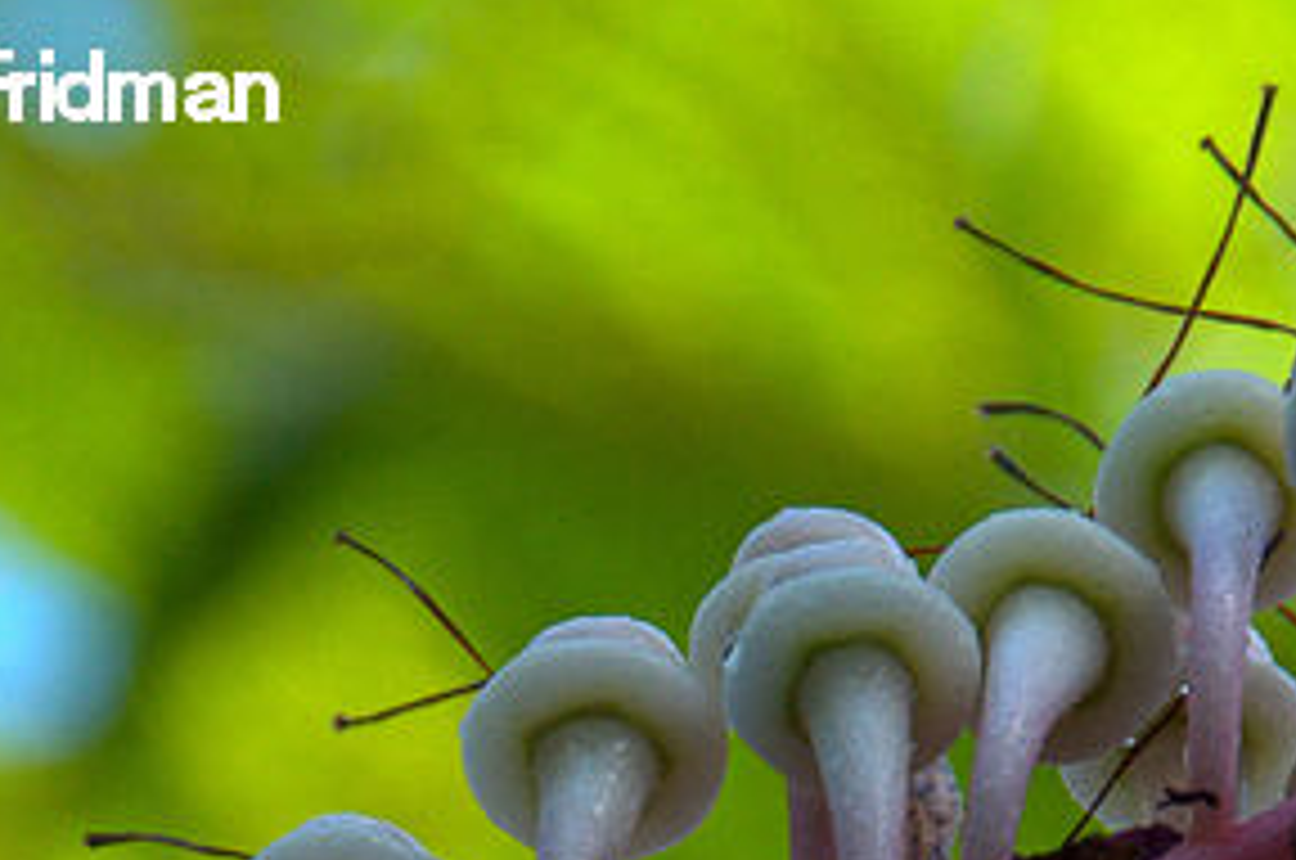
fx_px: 28608
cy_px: 1326
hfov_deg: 2.6
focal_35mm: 796
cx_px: 459
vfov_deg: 1.7
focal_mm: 170
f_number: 7.1
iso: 200
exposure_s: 1/160
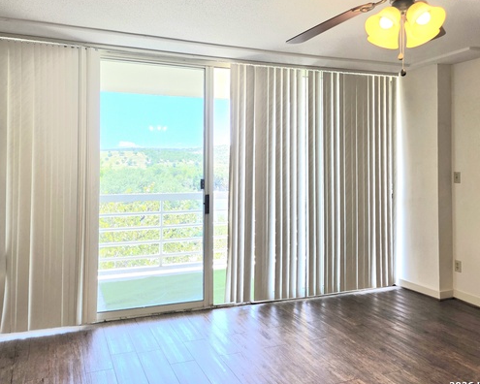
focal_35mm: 29
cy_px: 158
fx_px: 412
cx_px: 216
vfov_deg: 49.7
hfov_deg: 60.3
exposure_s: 1/120
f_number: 1.7
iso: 20
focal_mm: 6.3
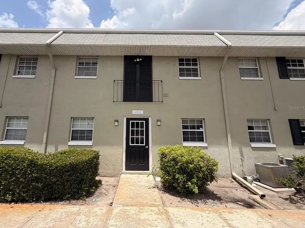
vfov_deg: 78.0
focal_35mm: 16
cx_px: 134
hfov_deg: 94.1
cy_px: 108
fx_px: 141
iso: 20
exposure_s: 1/901
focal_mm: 2.22
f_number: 2.2
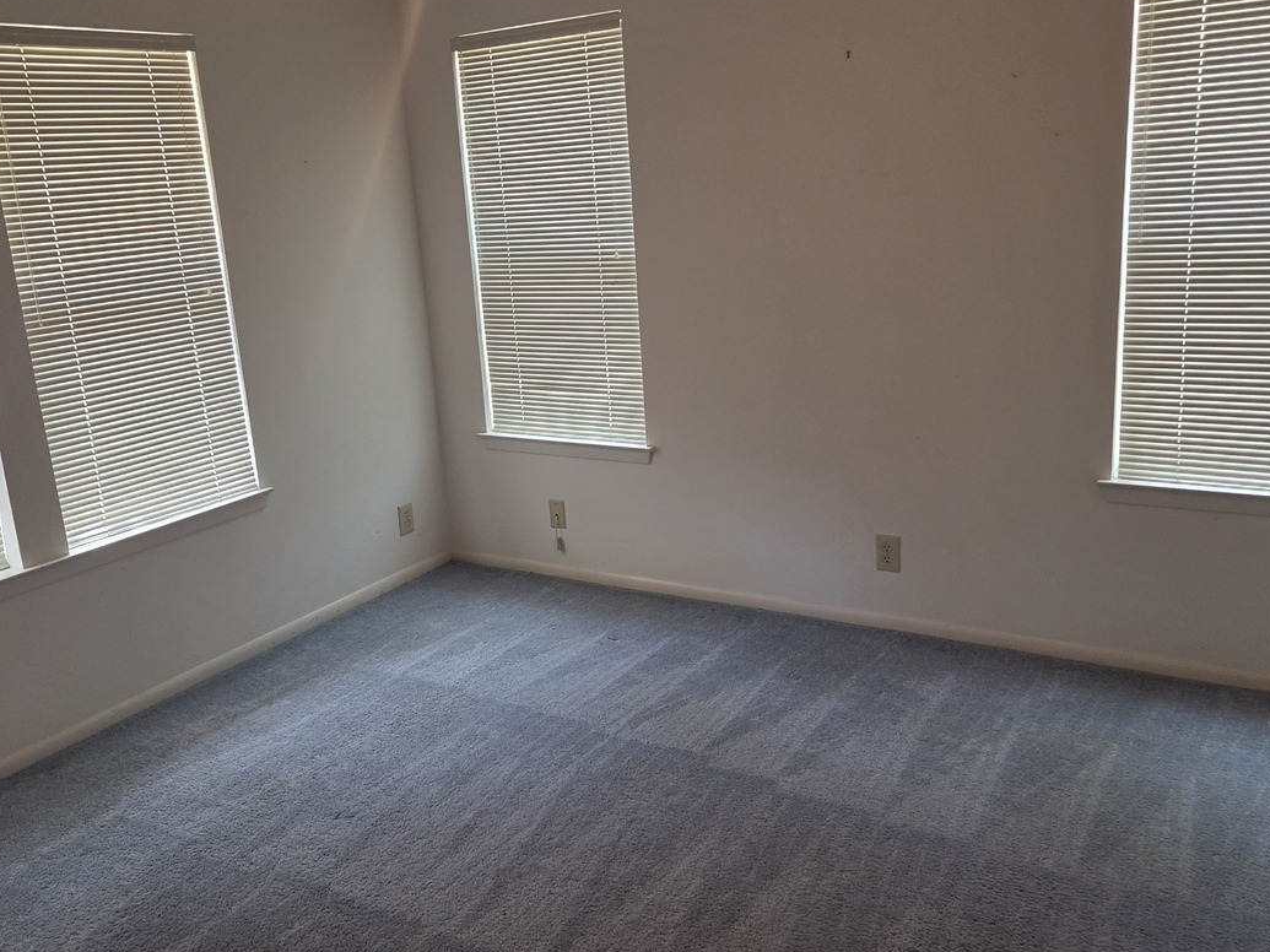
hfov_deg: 56.6
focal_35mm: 32
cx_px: 550
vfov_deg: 44.2
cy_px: 469
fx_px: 1174
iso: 1000
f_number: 1.8
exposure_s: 1/120
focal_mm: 5.4
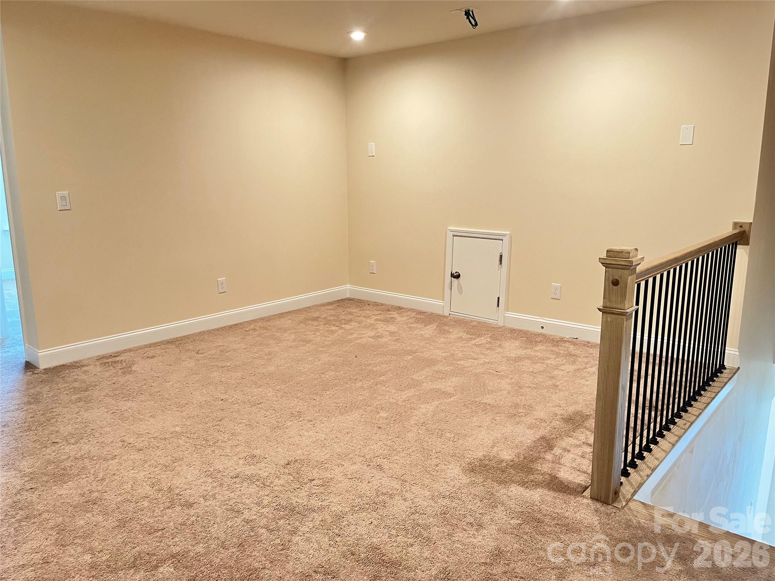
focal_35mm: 26
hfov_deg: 67.3
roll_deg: +1.0
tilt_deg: -12.1
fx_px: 582
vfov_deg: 53.1
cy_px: 290
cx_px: 388
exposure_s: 1/60
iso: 320
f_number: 1.6
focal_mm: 5.1
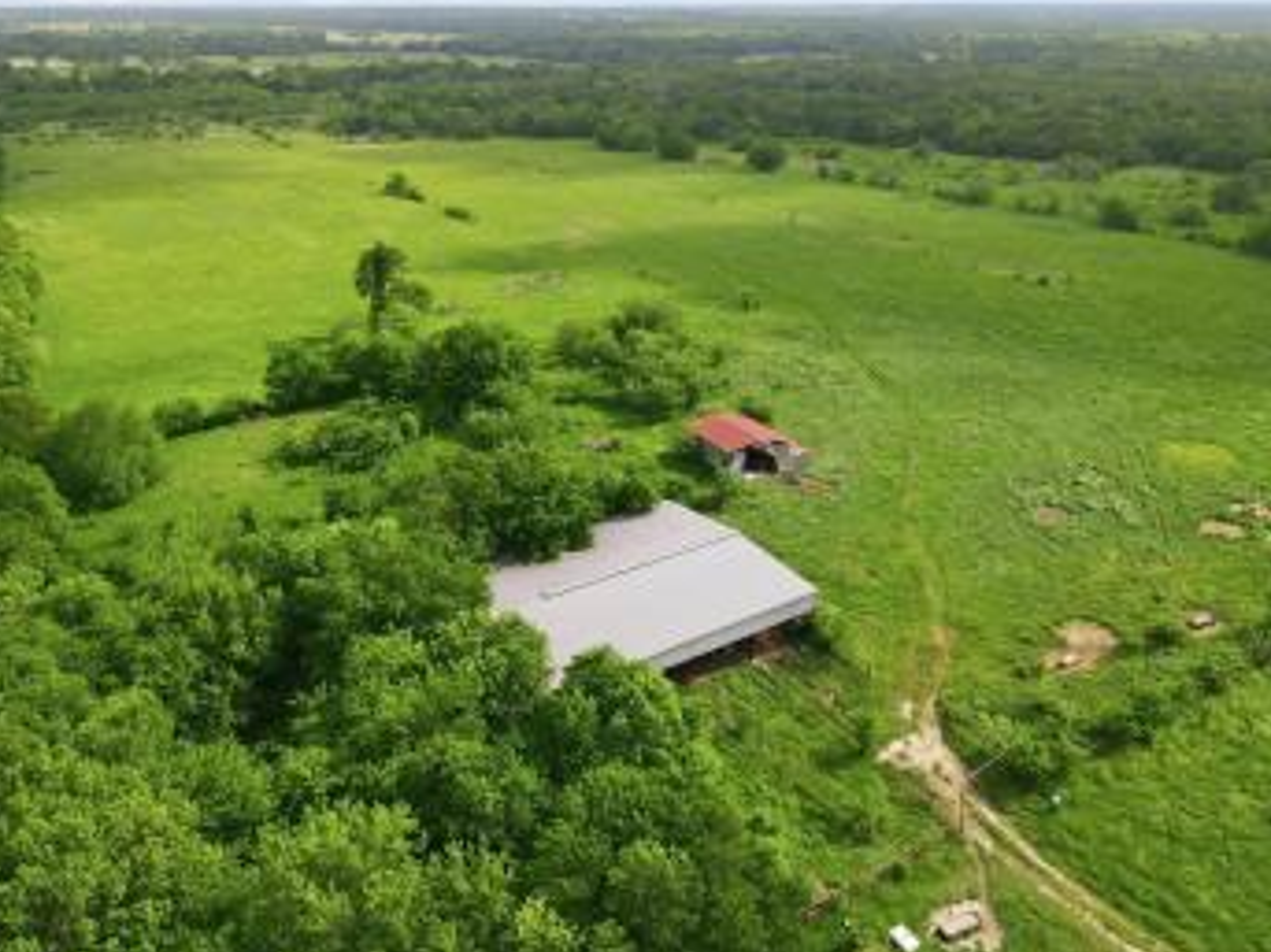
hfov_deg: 63.5
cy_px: 411
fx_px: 1028
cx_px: 652
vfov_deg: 49.6
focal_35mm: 28
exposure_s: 1/500
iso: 100
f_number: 2.8
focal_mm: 4.5
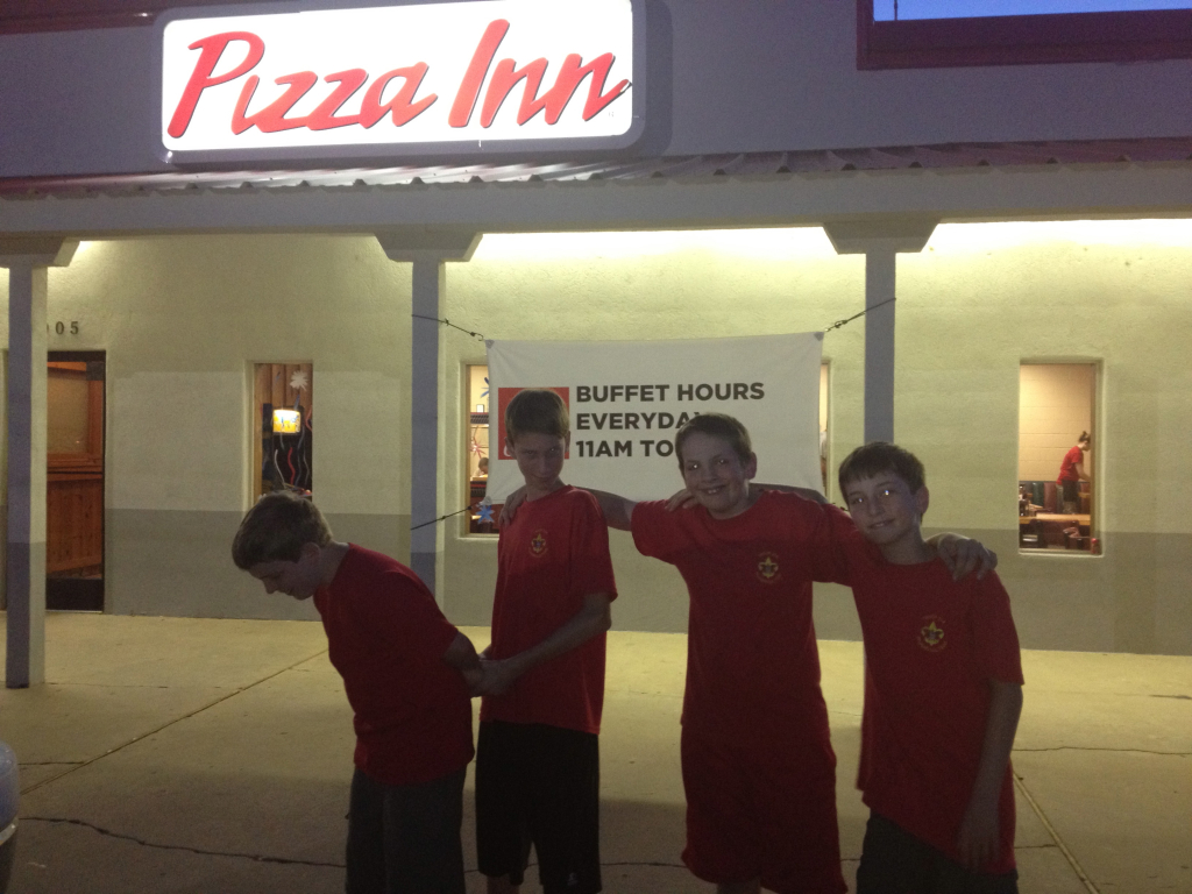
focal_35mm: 35
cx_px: 596
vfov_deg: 40.7
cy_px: 447
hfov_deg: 52.6
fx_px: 1205
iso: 250
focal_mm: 4.28
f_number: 2.4
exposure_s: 1/20
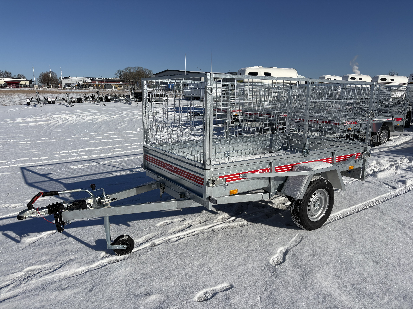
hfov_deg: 67.3
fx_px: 310
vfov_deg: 53.1
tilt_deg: -11.1
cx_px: 206
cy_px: 154
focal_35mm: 26
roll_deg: +0.3
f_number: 1.6
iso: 40
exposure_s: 1/10101
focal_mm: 5.96
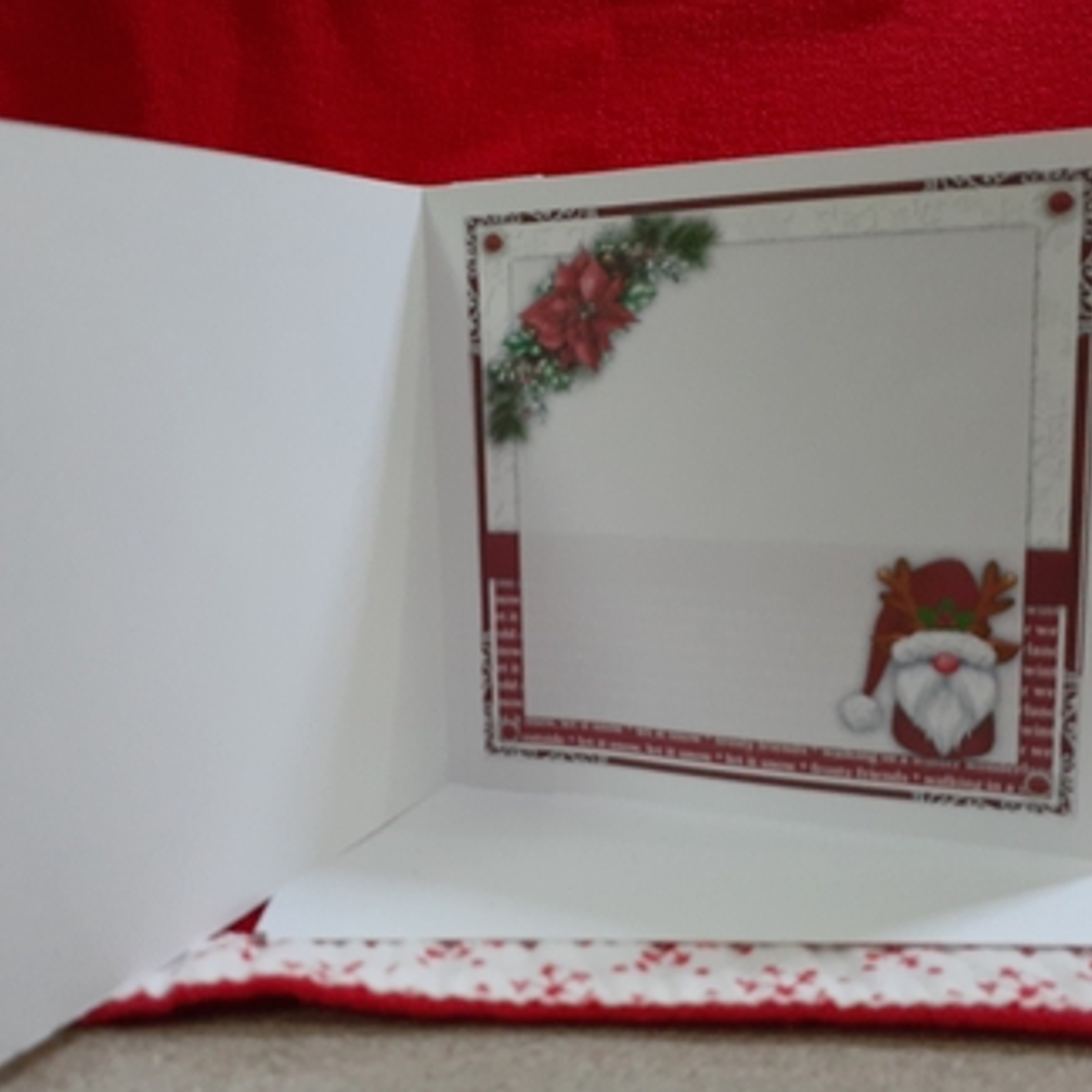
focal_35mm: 33
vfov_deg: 49.7
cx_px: 477
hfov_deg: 49.6
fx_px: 1178
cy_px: 539
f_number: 1.9
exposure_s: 1/50
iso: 400
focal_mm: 3.6
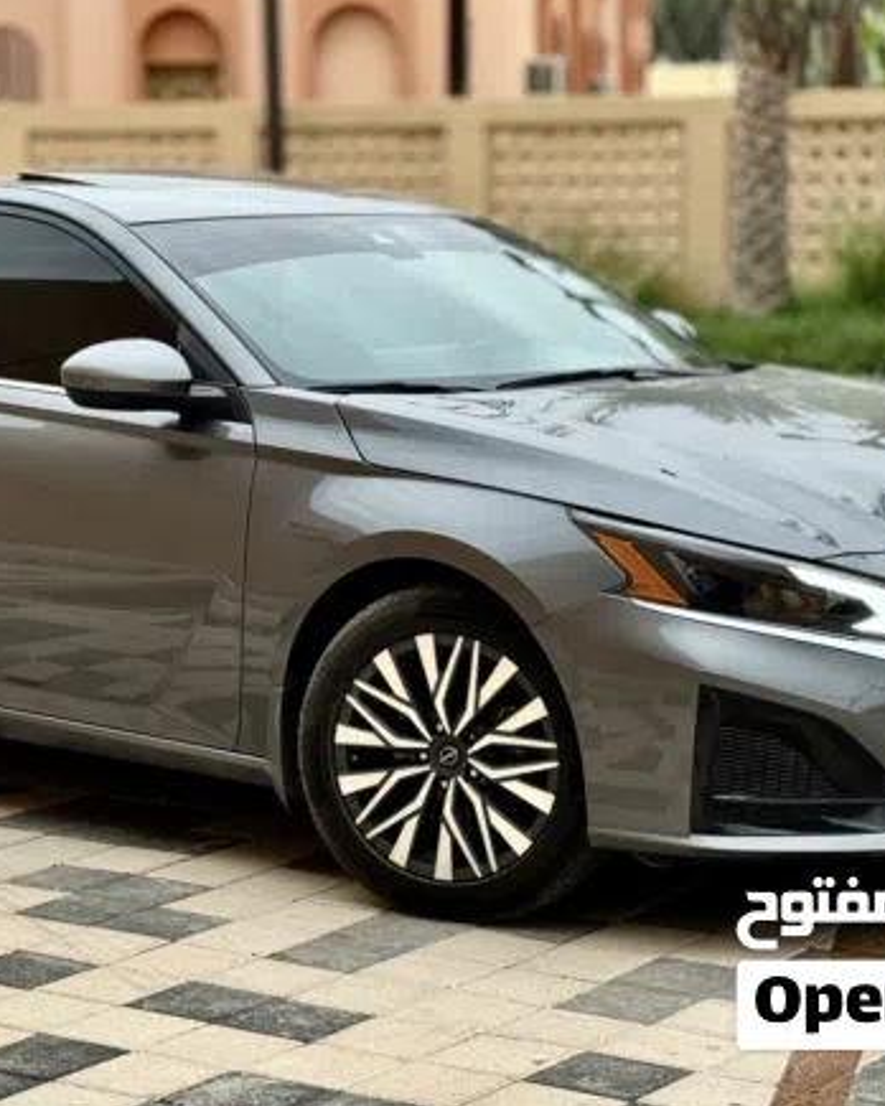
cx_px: 353
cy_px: 501
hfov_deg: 22.1
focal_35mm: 69
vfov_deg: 27.5
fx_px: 2259
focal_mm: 6.76
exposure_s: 1/522
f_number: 1.78
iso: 64
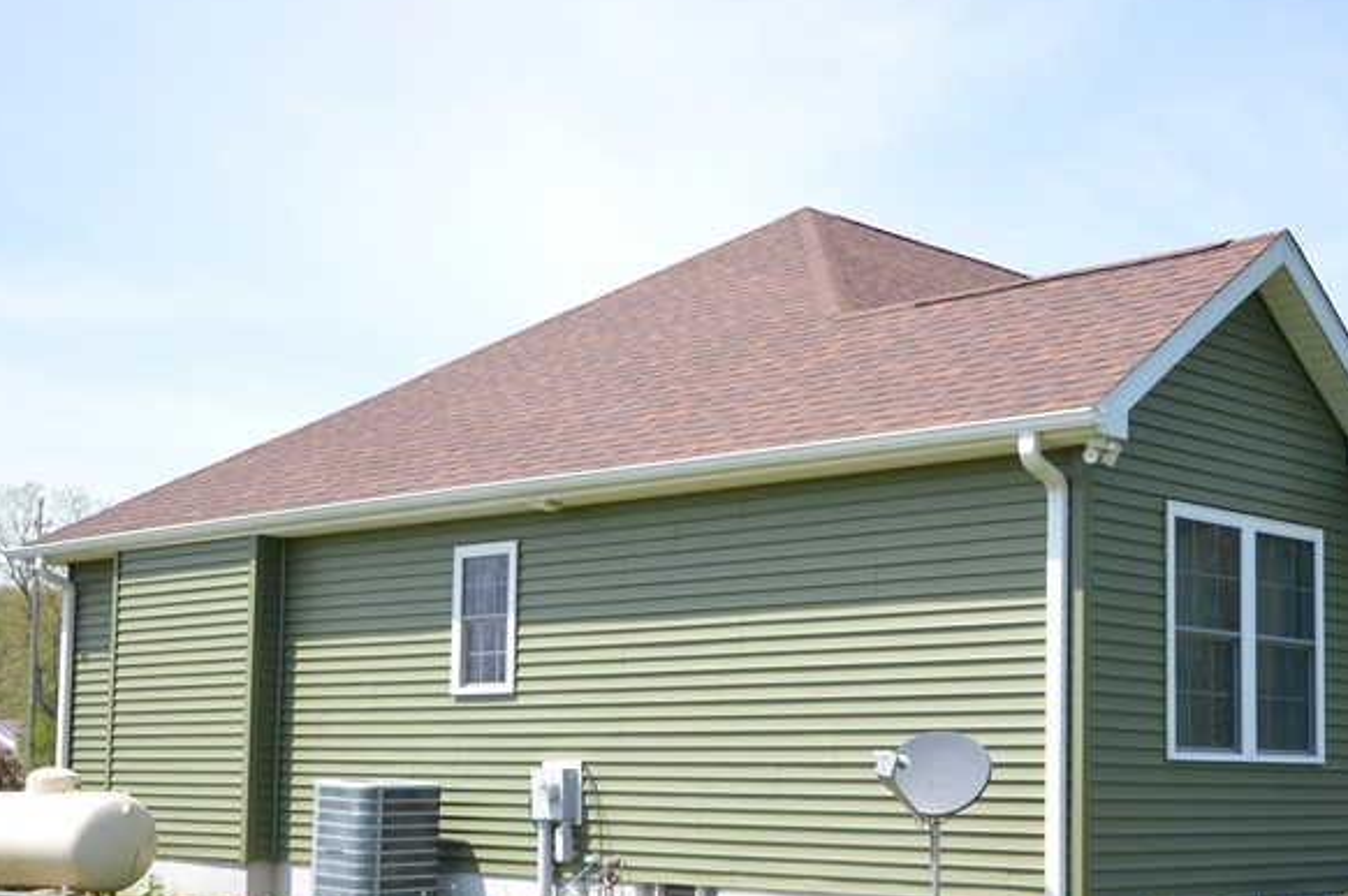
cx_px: 803
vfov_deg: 24.0
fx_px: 2095
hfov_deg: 35.6
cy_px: 616
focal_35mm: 56
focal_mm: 20
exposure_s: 1/160
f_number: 6.3
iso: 100
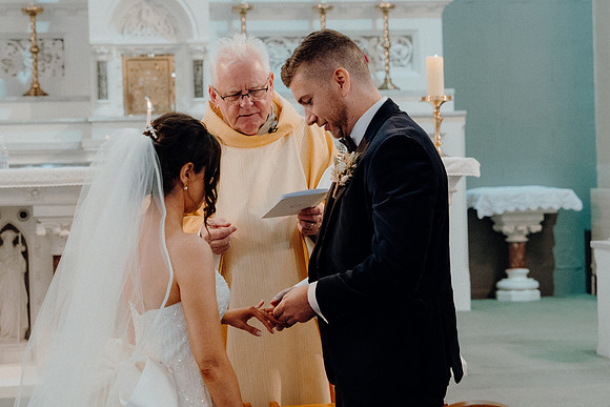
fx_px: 1491
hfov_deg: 23.1
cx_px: 305
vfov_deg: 15.5
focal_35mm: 88
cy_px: 204
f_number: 3.5
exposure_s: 1/160
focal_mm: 59
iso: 3200
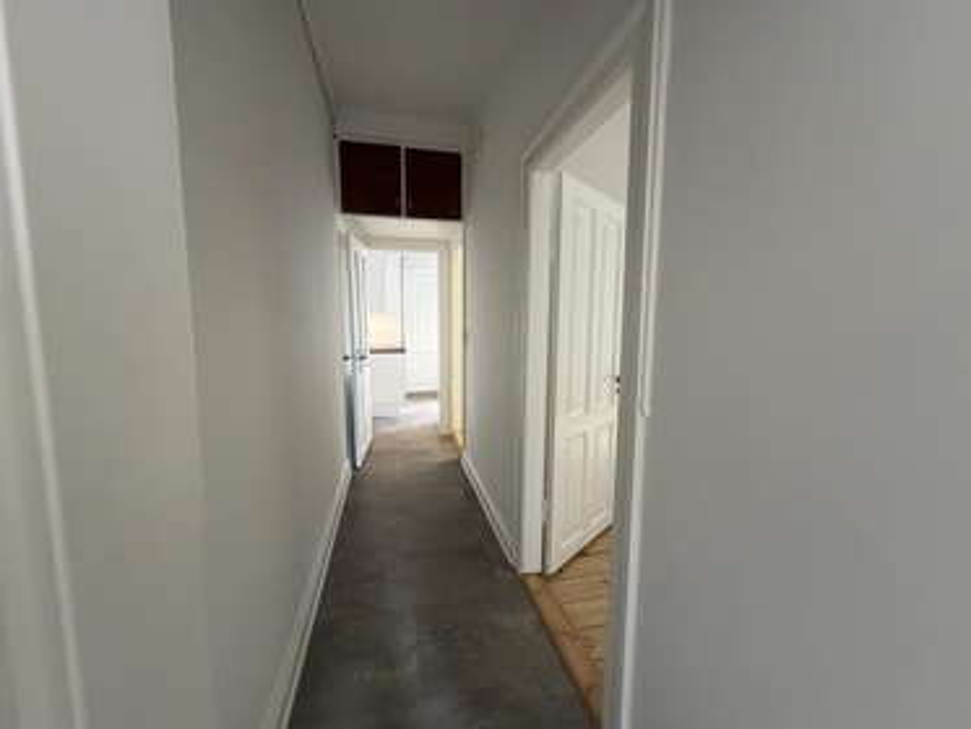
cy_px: 364
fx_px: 393
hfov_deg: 102.0
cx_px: 486
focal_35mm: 14
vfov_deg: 85.7
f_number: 2.2
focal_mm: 2.22
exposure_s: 1/77
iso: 320
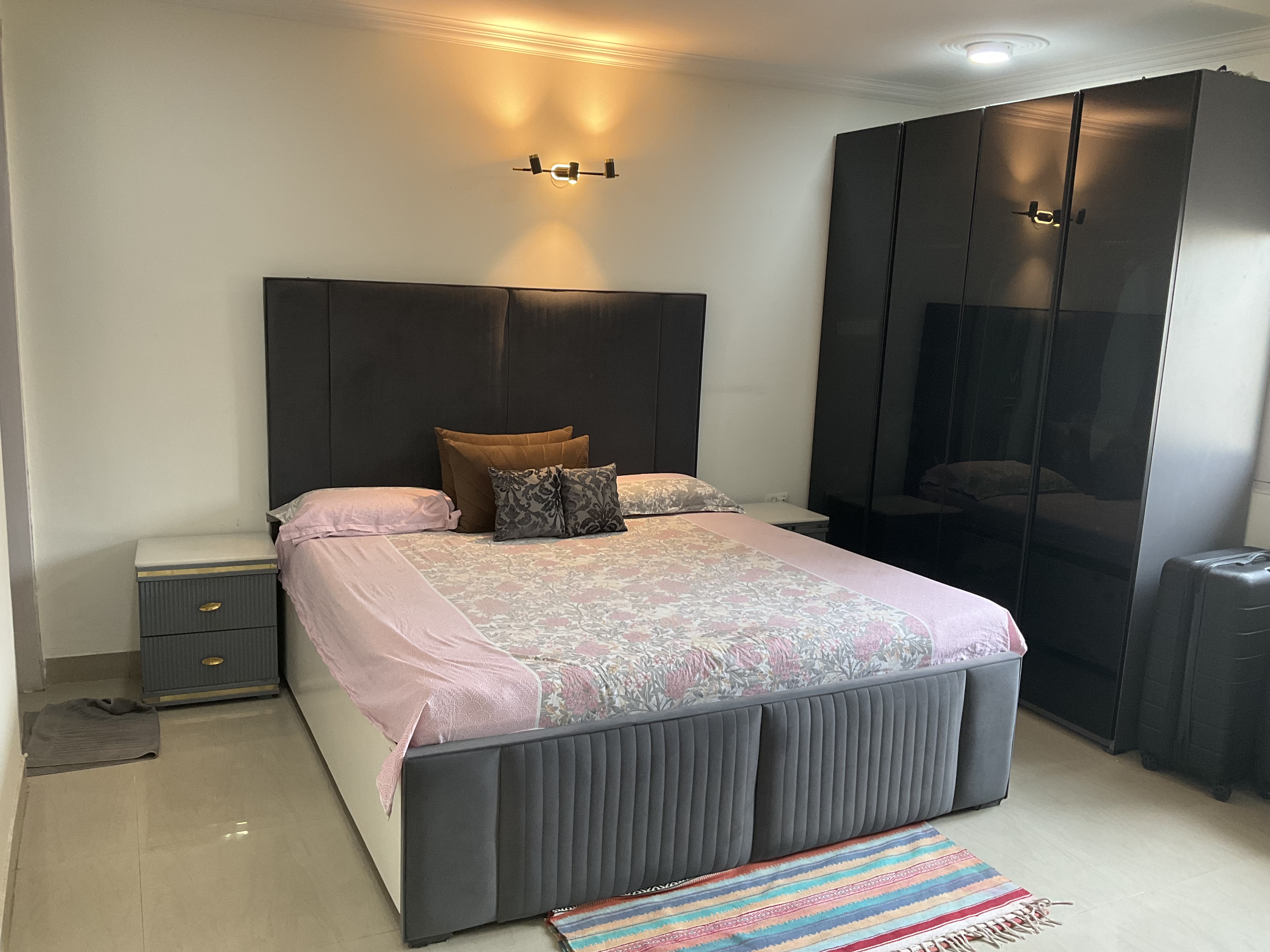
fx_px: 1064
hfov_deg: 61.7
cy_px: 476
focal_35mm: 29
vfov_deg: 48.2
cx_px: 635
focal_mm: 3
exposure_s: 1/50
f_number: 1.8
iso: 64
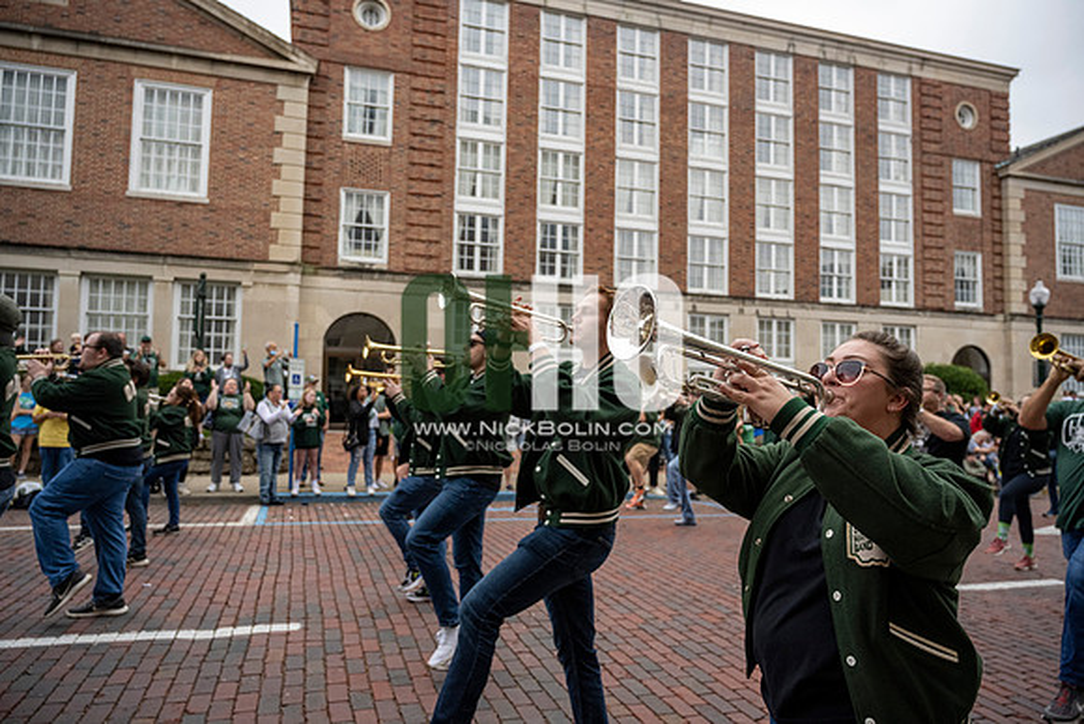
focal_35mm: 24
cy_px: 362
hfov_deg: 73.7
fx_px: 723
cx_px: 542
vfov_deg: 53.2
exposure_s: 1/1600
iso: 1000
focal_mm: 24
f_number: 4
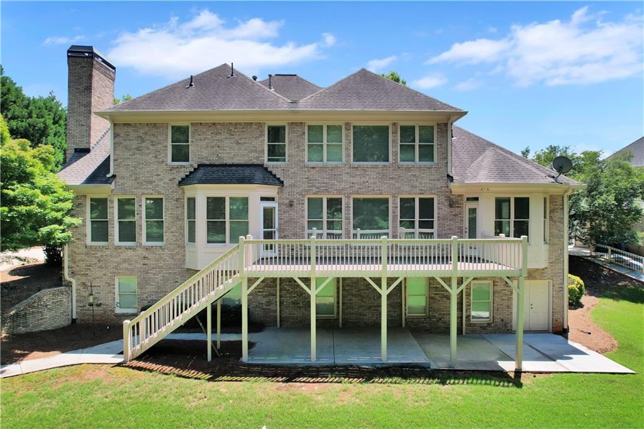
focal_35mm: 22
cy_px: 214
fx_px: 393
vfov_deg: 57.2
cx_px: 322
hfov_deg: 78.6
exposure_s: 1/1500
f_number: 2.8
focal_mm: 8.38
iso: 100
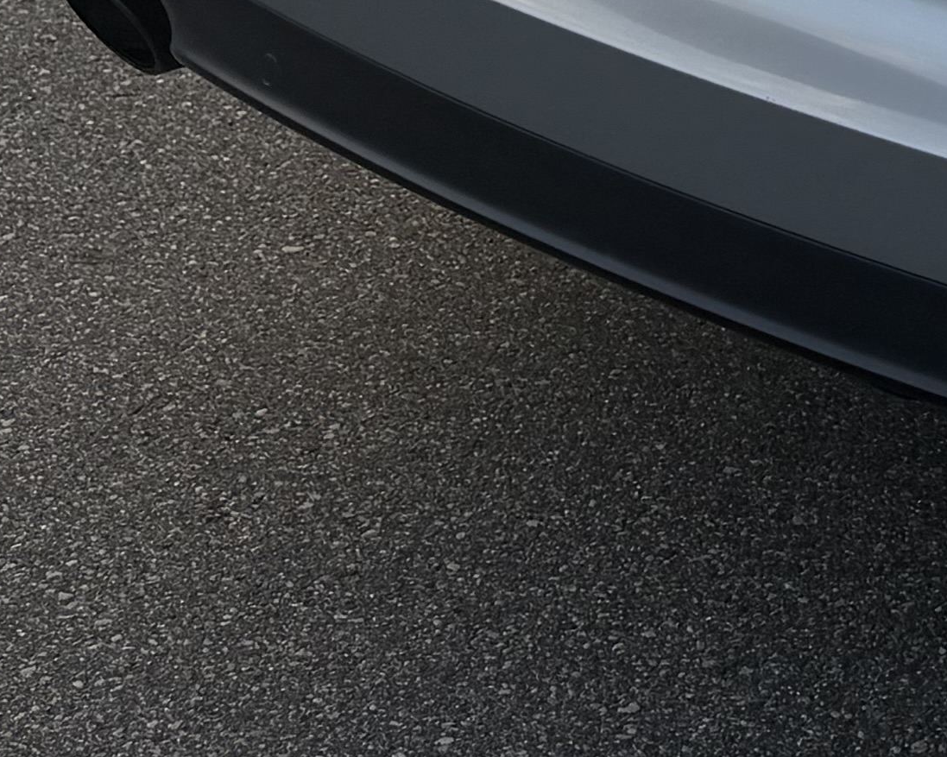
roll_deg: -1.7
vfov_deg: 11.2
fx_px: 3418
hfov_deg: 14.0
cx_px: 1722
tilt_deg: -9.3
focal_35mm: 122
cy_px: -865
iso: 80
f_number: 1.78
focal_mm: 6.76
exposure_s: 1/920
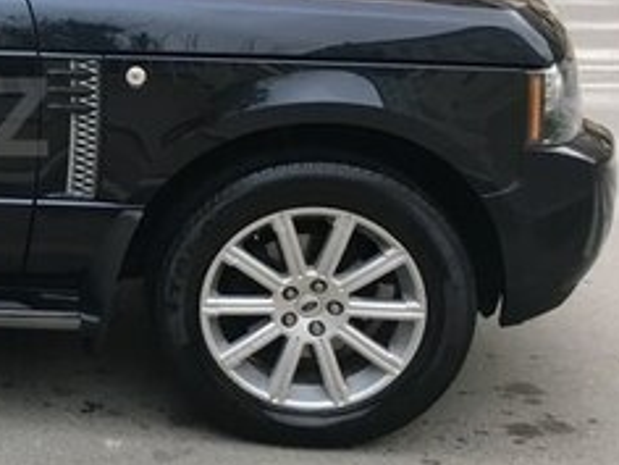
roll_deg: +0.8
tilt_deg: -13.8
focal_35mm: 81
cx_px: -220
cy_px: 117
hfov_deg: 21.4
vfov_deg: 18.1
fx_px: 1448
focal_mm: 4.15
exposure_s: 1/33
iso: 32
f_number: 2.2
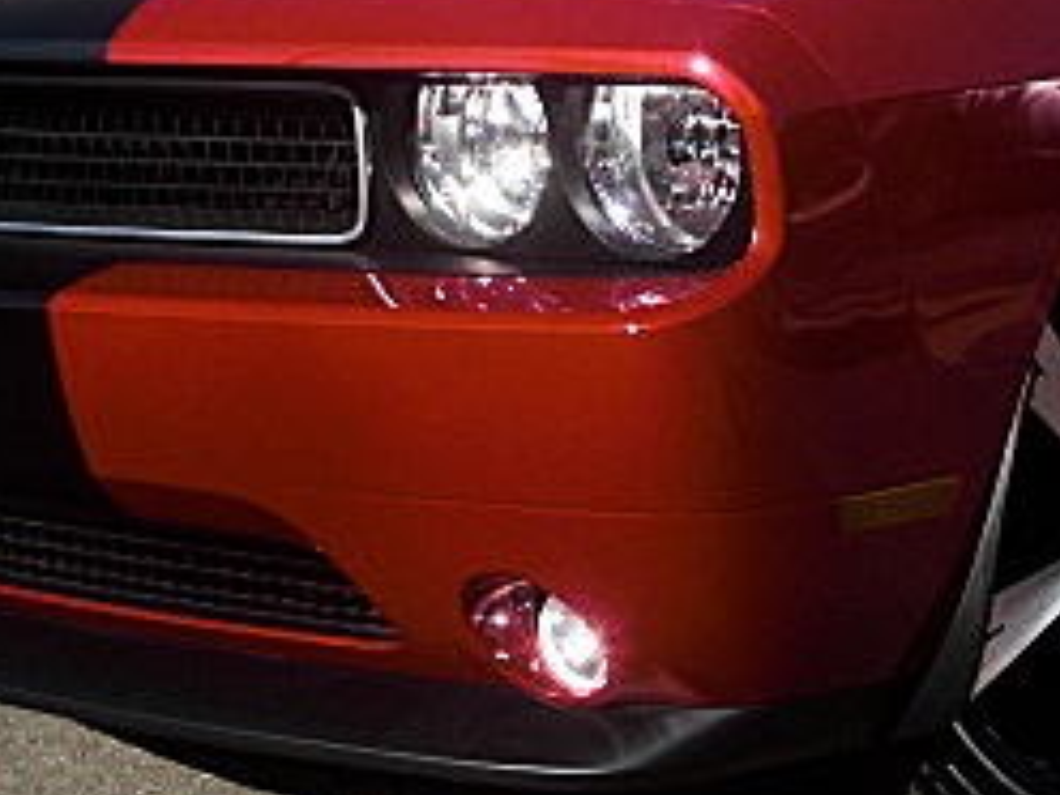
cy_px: 244
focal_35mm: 93
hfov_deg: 21.0
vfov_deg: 15.8
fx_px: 2848
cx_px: 658
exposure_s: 1/800
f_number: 2.8
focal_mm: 6.3
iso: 50
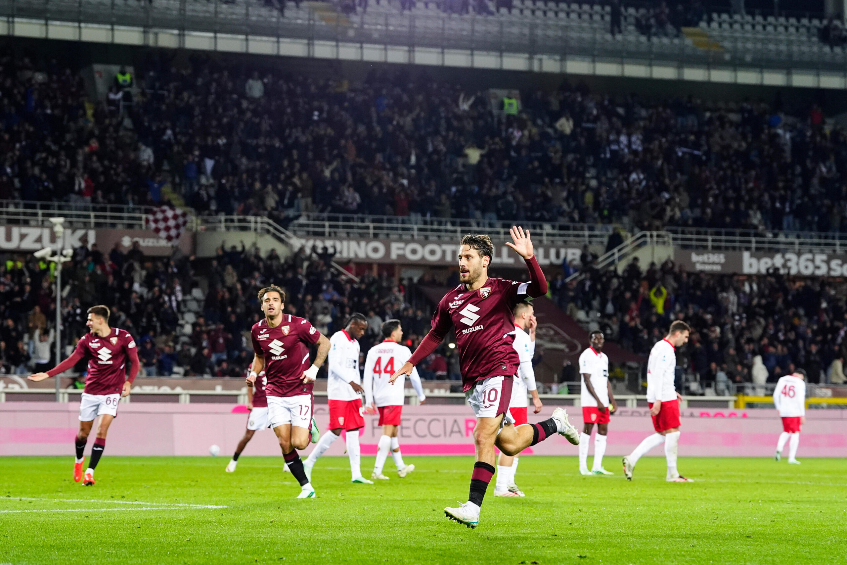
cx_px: 424
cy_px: 282
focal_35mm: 99
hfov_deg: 20.6
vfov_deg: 13.8
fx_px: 2329
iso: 2000
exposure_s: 1/800
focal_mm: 99
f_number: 3.5
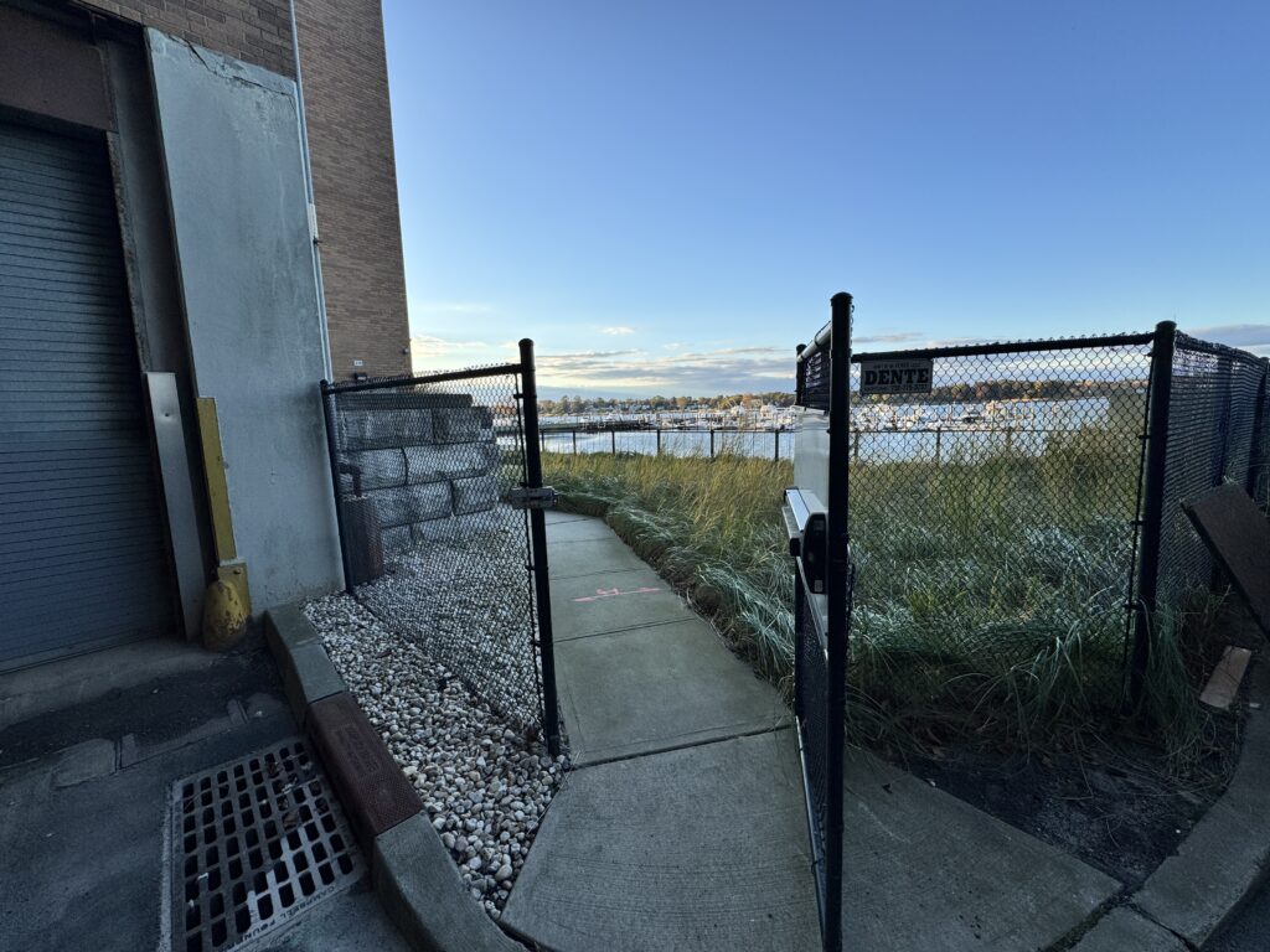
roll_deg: +2.7
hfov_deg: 102.1
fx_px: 514
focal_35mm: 14
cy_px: 476
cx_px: 635
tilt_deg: -7.5
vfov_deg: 85.7
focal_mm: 2.22
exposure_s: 1/578
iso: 40
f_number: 2.2
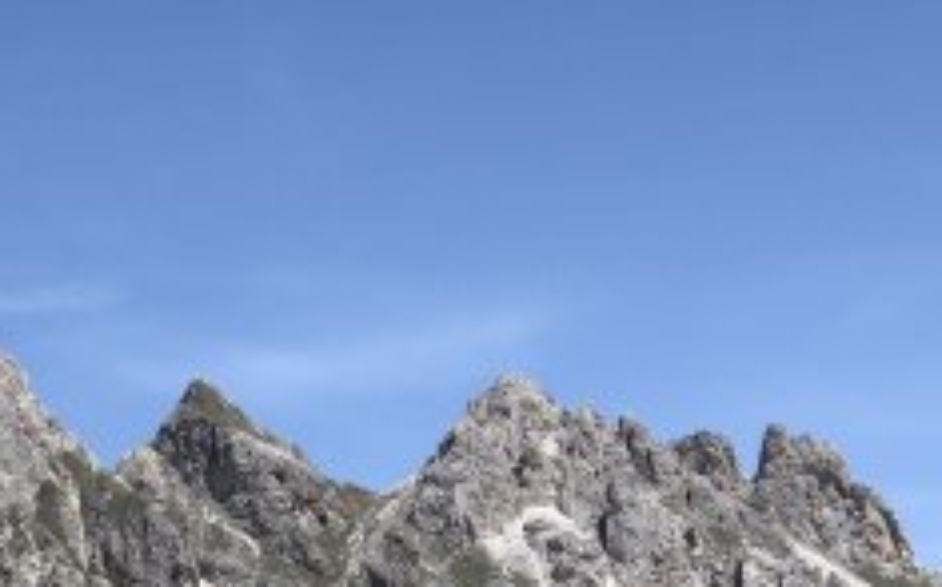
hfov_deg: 13.1
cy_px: 669
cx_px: -132
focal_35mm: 157
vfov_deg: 8.3
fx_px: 4027
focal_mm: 6.6
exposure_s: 1/972
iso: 20
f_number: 2.8
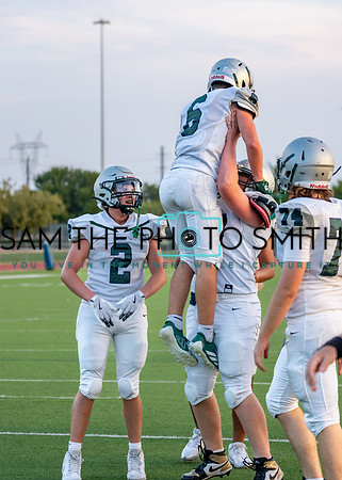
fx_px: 1661
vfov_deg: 16.4
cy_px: 223
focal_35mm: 122
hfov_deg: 11.7
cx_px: 230
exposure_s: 1/1000
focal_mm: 76
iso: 640
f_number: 2.8
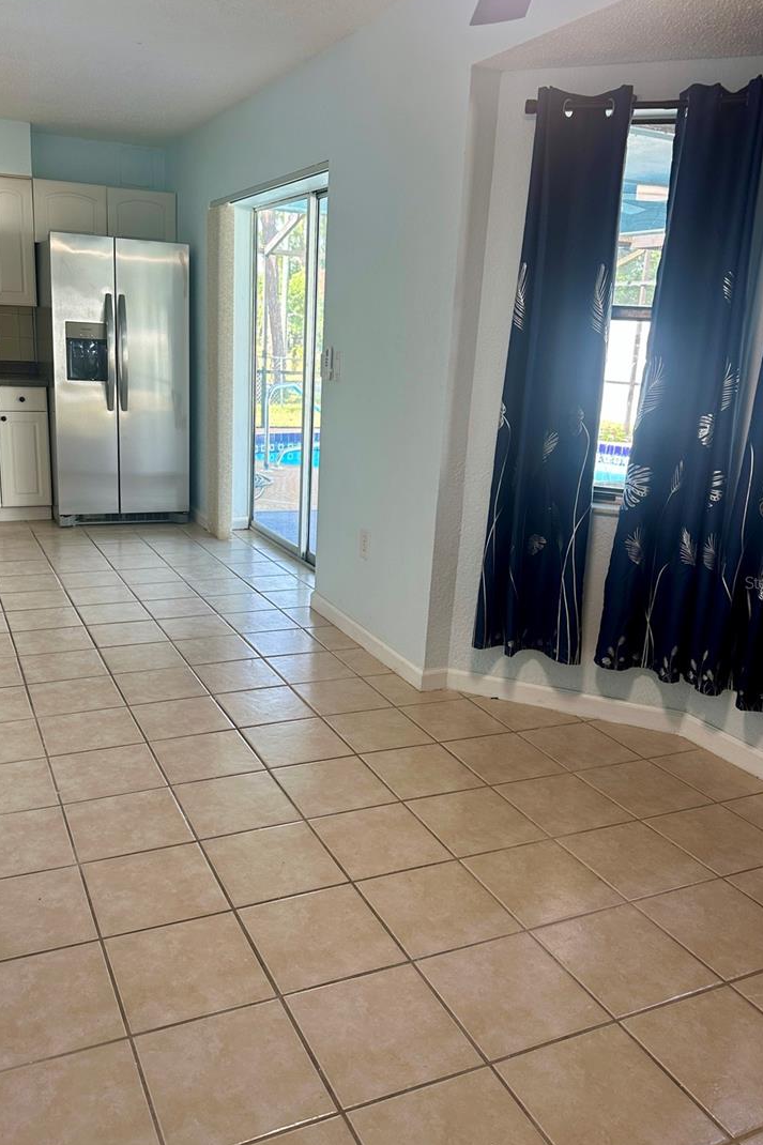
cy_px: 582
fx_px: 890
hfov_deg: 46.3
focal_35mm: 28
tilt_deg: -14.2
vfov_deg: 65.5
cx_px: 339
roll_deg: -1.1
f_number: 1.78
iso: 100
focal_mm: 6.86
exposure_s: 1/120
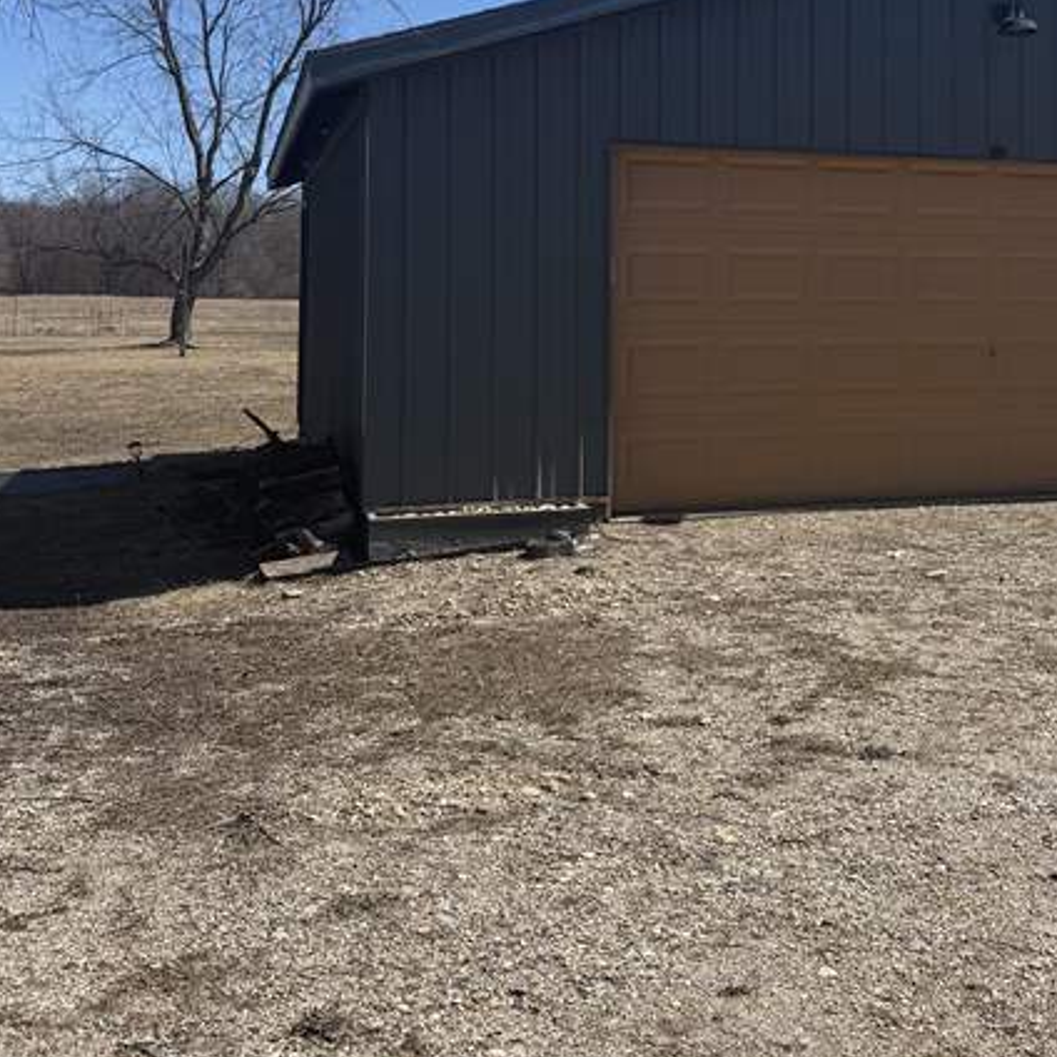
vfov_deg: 34.6
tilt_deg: +2.3
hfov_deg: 34.1
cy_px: 257
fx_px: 1658
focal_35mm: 48
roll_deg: -0.1
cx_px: 878
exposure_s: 1/5319
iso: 80
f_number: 1.78
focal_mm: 6.76
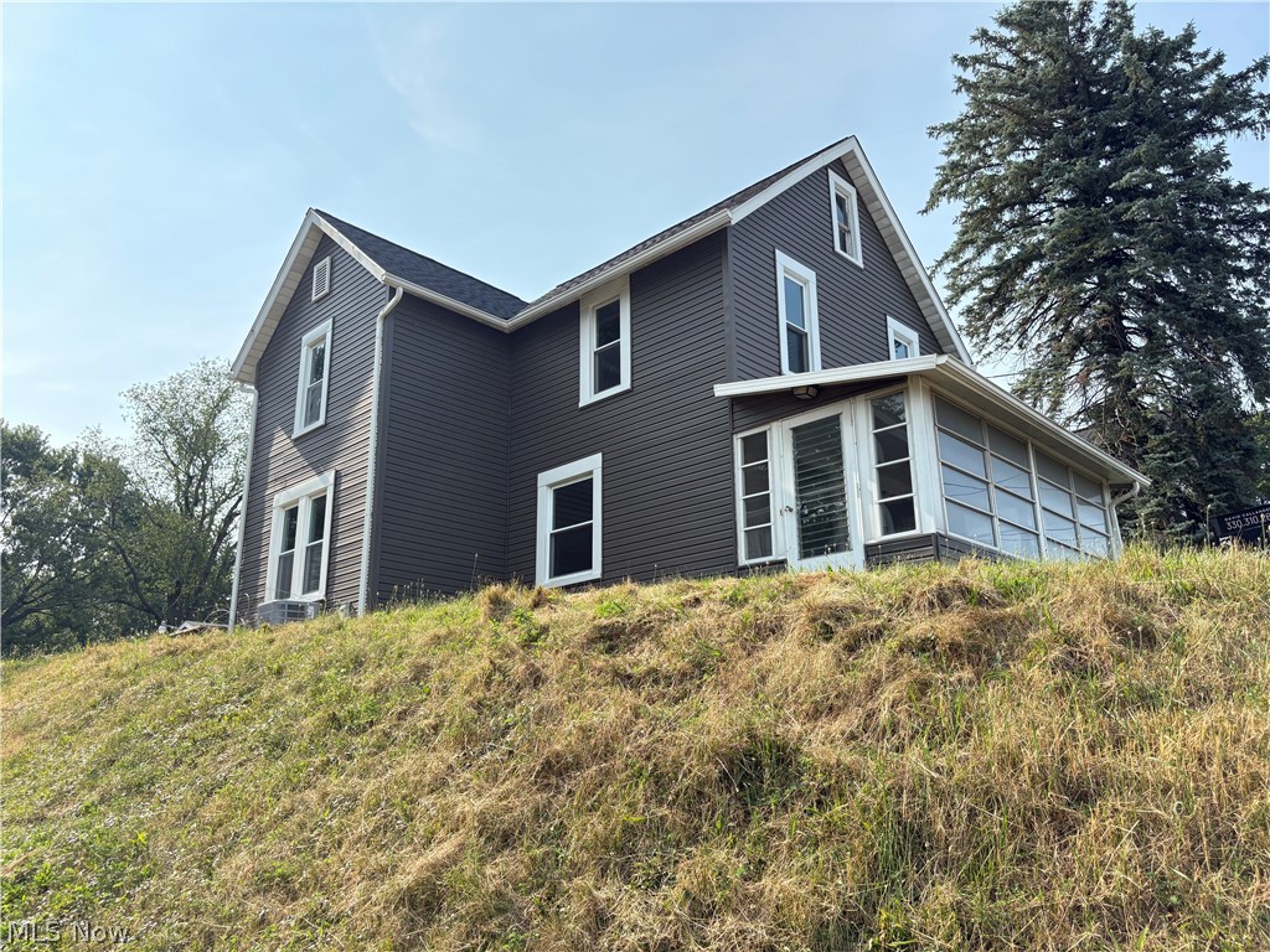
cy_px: 476
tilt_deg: +16.2
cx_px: 635
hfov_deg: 67.3
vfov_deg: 53.1
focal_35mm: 26
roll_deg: -1.3
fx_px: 954
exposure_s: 1/1667
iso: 50
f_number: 1.6
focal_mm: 5.96
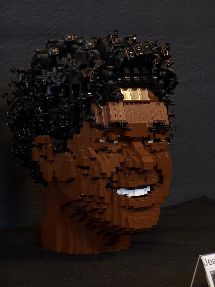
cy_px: 144
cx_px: 108
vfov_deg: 12.4
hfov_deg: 9.3
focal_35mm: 159
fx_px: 1317
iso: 80
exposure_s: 1/2
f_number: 3.2
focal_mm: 26.4
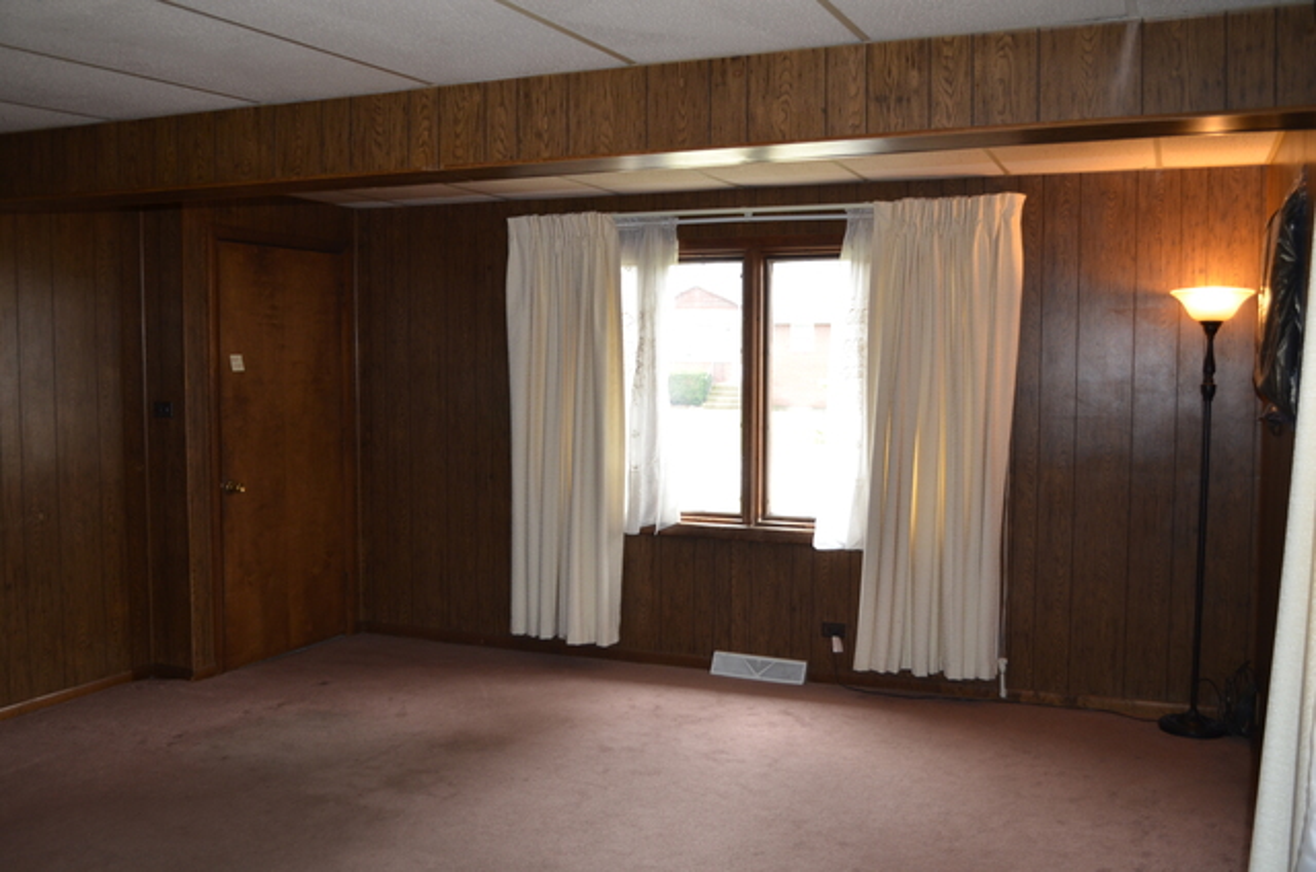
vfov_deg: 39.8
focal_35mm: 33
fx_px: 1204
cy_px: 436
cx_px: 658
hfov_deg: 57.3
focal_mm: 22
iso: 400
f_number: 4
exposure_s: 1/60
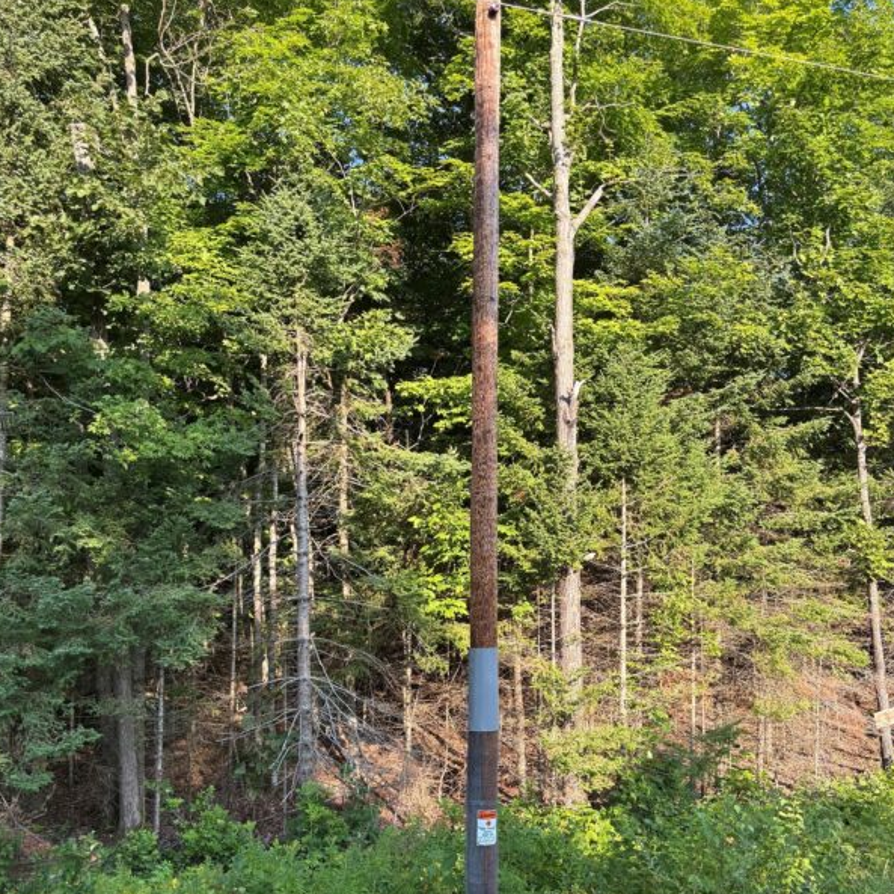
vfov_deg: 52.1
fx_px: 906
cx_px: 446
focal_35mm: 31
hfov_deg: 52.5
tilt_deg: +3.9
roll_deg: -0.2
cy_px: 546
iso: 50
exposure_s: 1/484
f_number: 1.6
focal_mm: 5.96
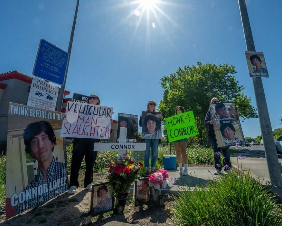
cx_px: 168
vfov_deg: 73.5
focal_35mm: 18
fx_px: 150
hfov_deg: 85.4
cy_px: 100
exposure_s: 1/30
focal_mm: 14
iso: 64
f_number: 22
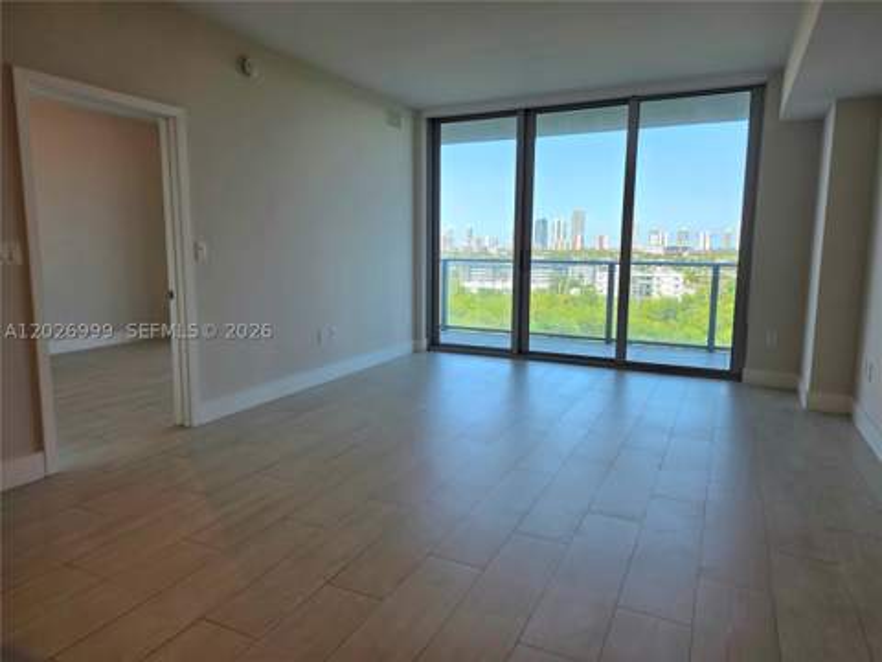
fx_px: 586
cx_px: 441
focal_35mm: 23
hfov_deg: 73.9
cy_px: 331
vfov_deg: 58.9
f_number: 1.7
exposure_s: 1/120
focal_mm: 6.25
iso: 25
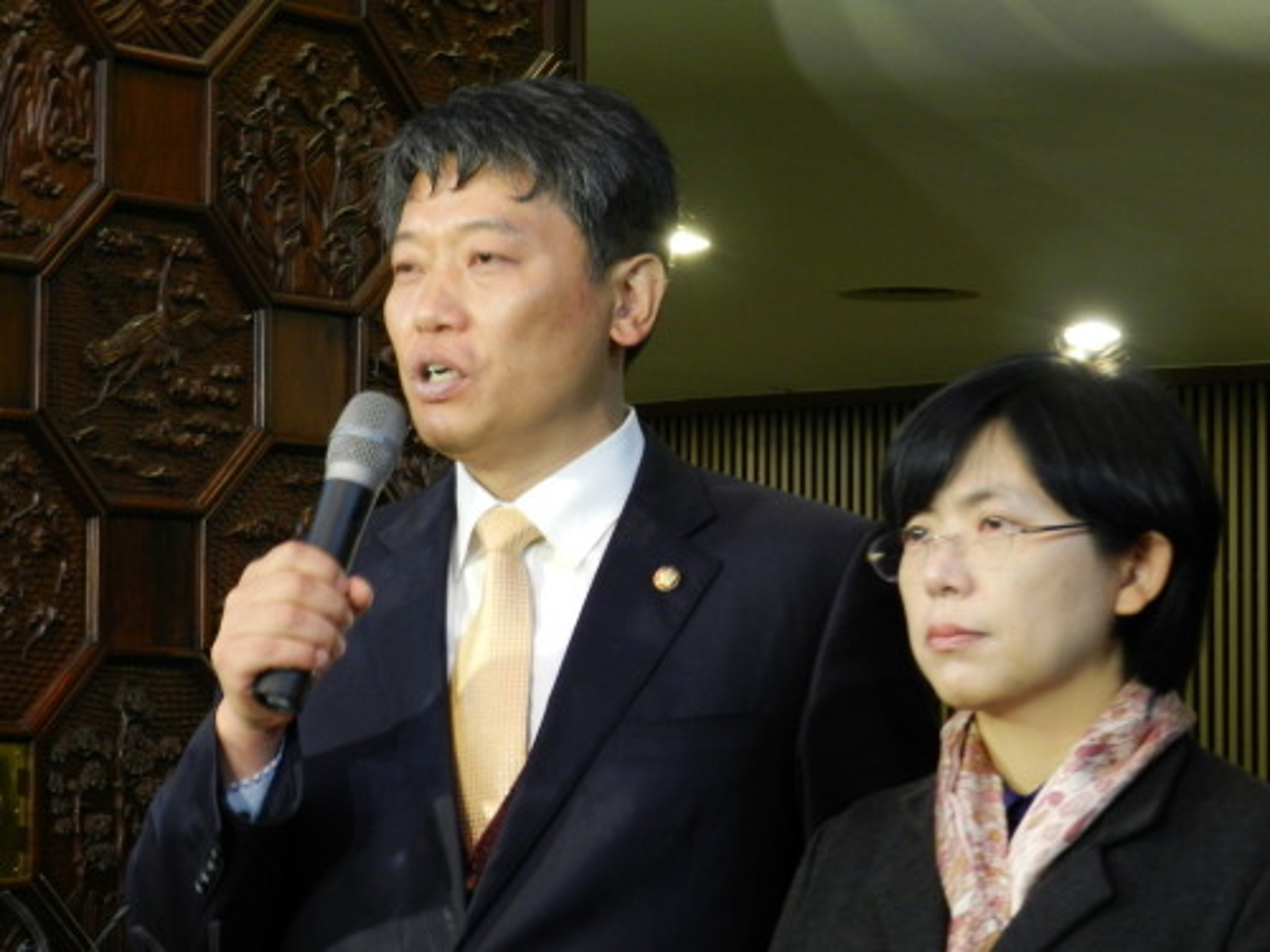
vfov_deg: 14.8
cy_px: 476
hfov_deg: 19.6
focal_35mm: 100
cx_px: 635
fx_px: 3669
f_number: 4.6
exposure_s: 1/6
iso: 400
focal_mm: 17.7
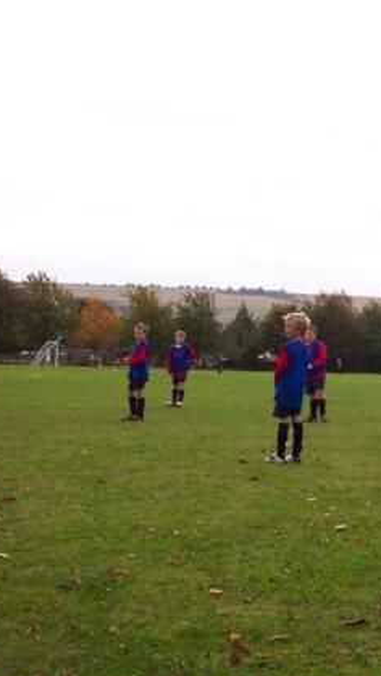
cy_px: 340
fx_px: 1005
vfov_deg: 37.2
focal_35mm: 56
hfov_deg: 20.9
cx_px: 365
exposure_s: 1/1000
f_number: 9.5
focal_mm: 7.5
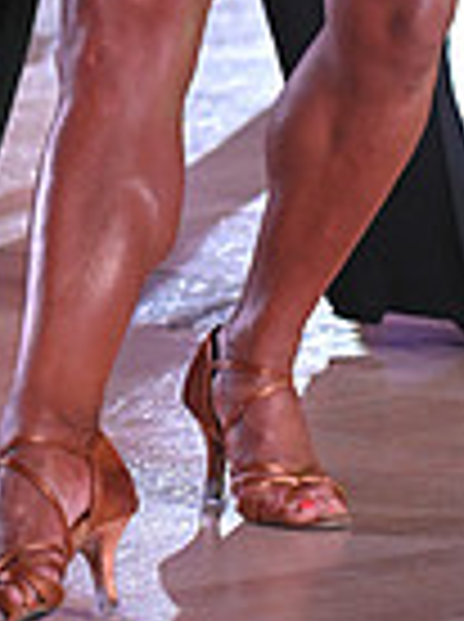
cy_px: -558
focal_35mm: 547
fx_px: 9807
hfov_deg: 2.7
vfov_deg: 3.6
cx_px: 74
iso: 2500
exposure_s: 1/320
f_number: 5
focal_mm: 135
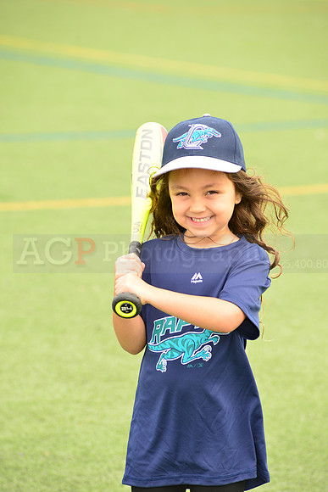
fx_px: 2731
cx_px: 164
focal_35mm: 200
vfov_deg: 10.3
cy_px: 246
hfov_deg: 6.9
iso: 250
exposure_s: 1/200
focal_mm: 200
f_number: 8
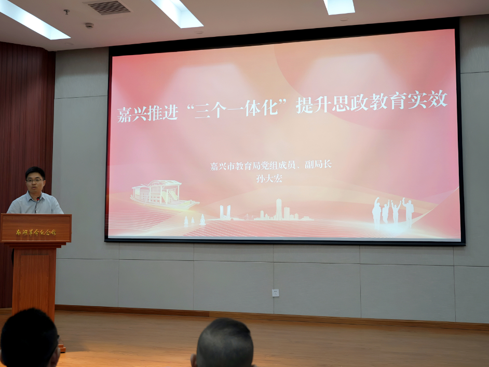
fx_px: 607
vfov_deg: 33.6
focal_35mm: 43
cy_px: 180
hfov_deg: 43.8
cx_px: 217
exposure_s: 1/160
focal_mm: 39
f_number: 4
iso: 1000
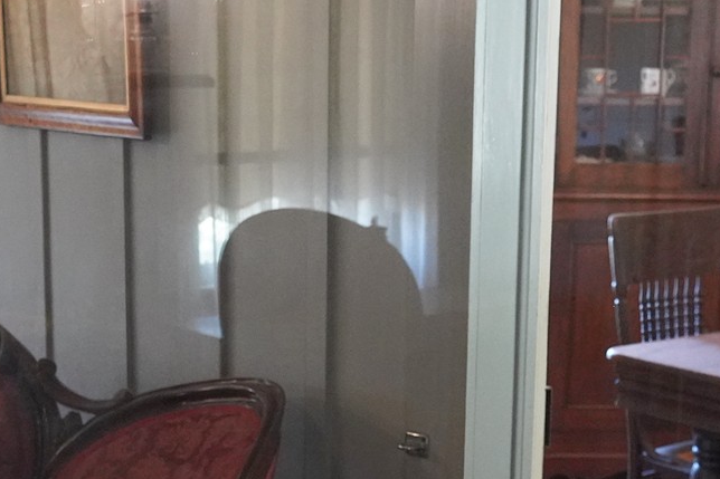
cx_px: 305
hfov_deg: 23.4
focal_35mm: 87
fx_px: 1739
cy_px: 404
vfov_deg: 15.6
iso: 6400
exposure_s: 1/100
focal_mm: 28
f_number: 4
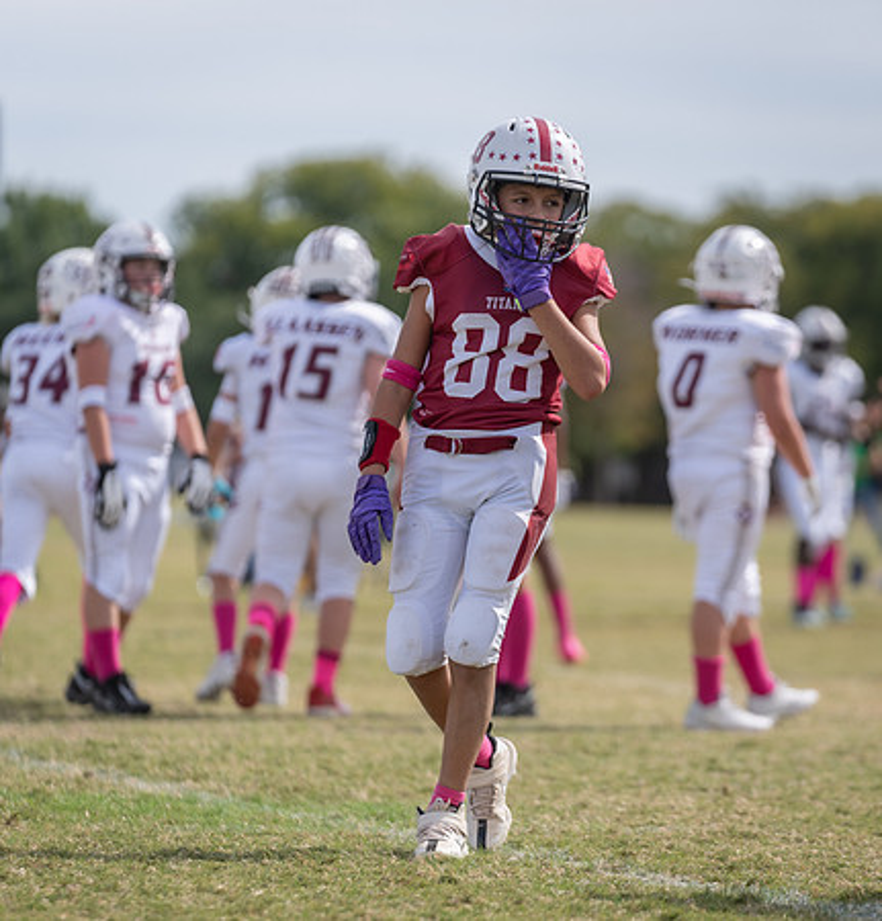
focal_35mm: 283
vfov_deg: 6.3
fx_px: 8331
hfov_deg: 6.1
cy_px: 482
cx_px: 568
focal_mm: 200
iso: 100
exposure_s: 1/1600
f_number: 3.2
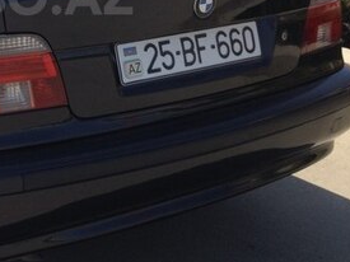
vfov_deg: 17.1
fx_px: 849
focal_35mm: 84
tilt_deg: -12.6
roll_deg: +0.7
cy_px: -4
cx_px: 3
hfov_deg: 22.4
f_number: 2.4
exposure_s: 1/1062
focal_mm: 4.28
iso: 50
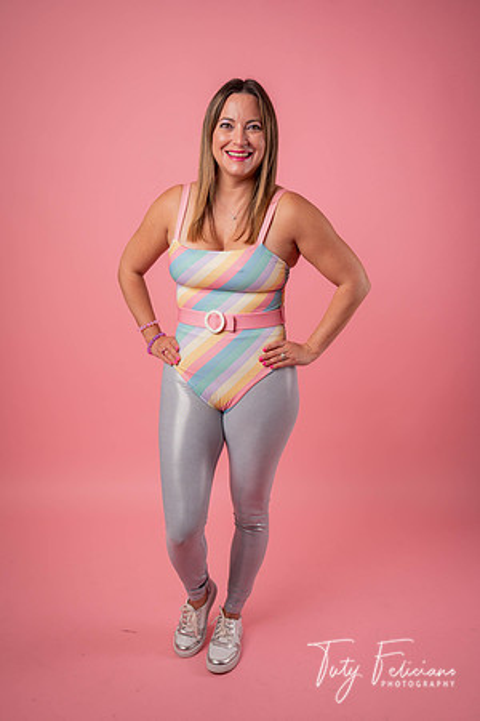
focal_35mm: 39
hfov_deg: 34.2
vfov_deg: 49.6
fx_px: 780
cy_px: 360
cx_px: 240
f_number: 5
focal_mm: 39
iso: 160
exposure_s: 1/100
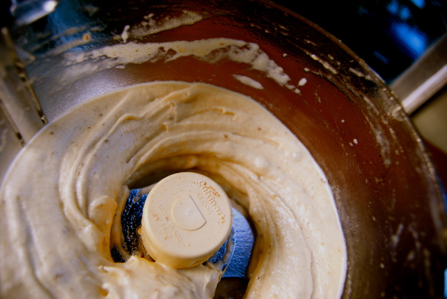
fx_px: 336
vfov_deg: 48.0
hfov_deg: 67.3
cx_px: 224
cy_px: 150
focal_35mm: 27
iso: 100
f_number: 3.5
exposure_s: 1/40
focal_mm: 18
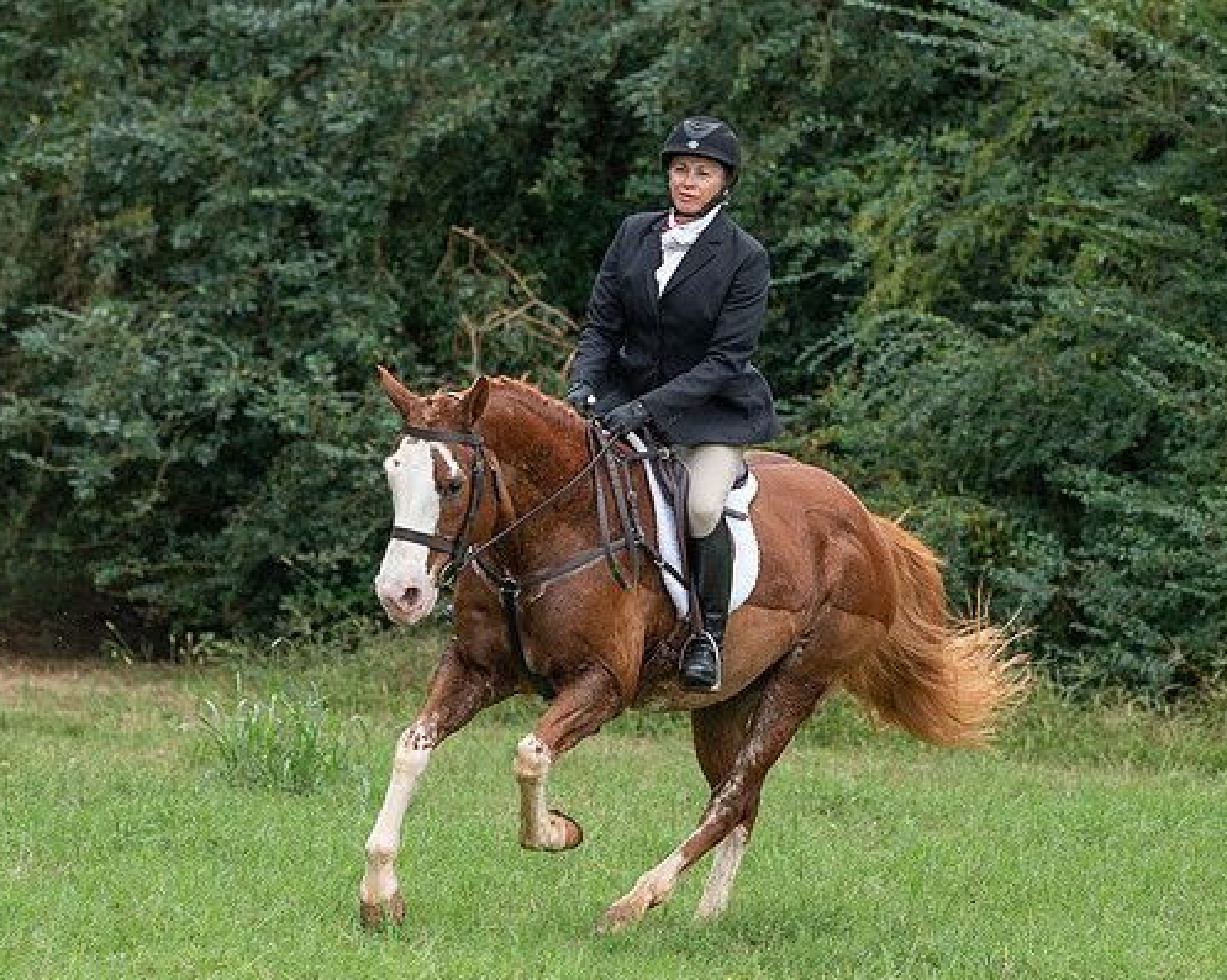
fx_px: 14045
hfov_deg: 5.0
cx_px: 742
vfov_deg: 4.0
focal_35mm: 387
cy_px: 522
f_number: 4
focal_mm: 185
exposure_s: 1/1250
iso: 500
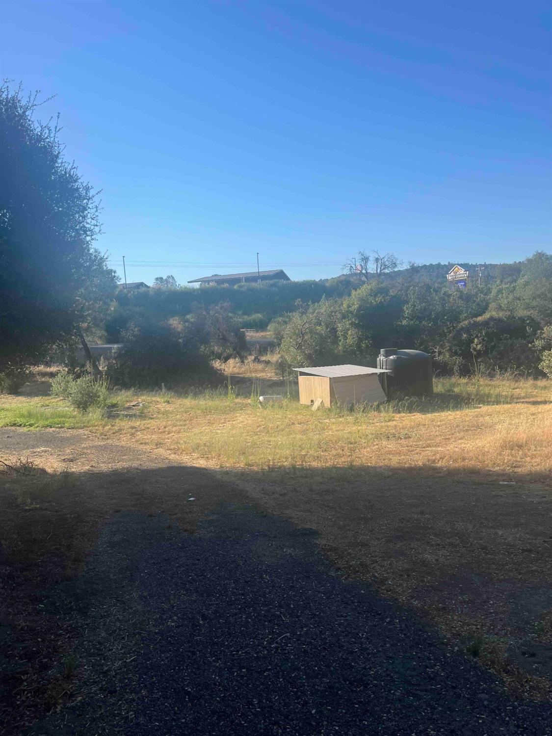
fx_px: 553
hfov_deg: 53.1
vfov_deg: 67.3
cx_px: 276
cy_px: 368
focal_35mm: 26
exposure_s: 1/2410
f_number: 1.6
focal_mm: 5.1
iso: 50
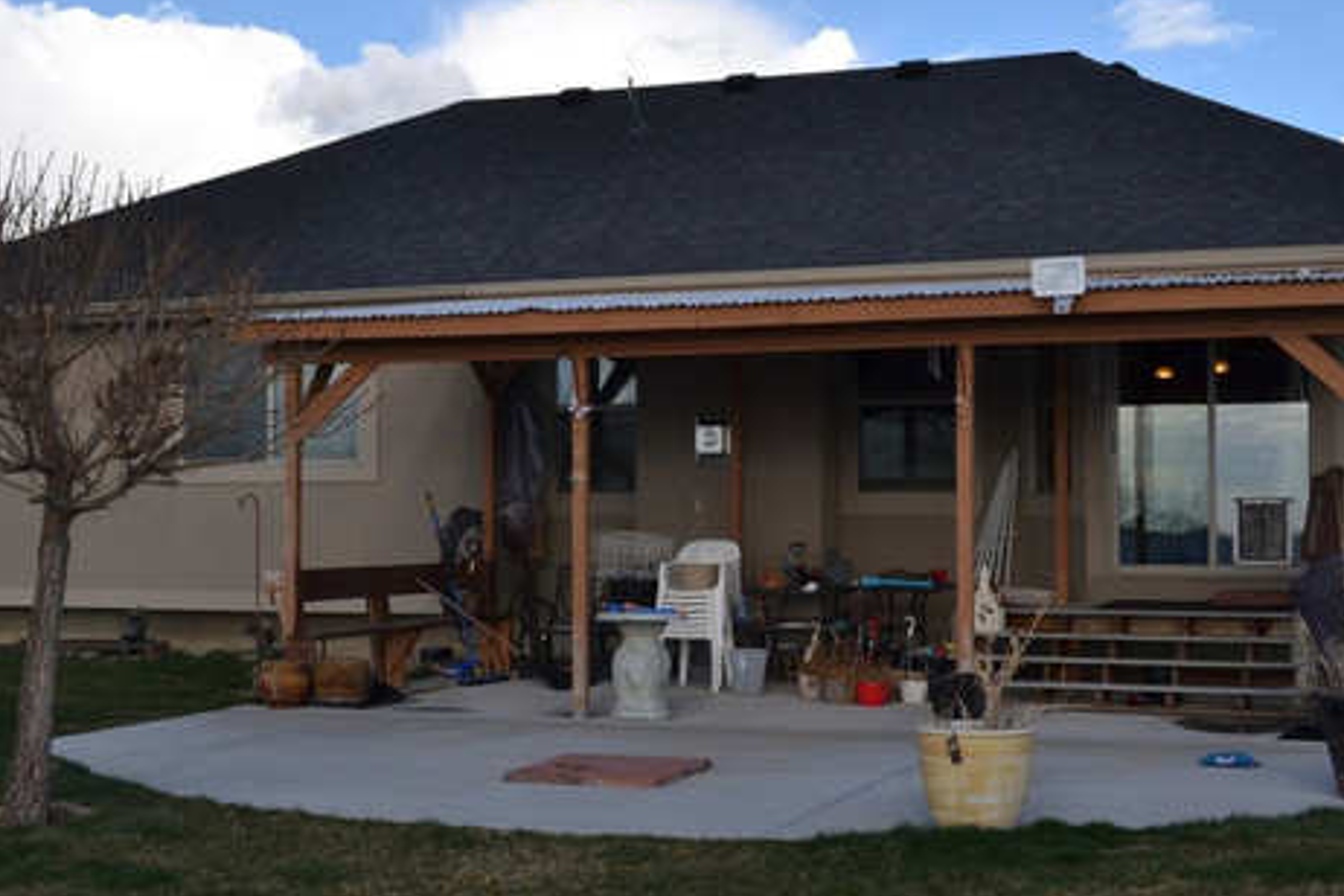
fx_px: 2016
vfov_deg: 25.1
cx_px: 672
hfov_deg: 36.9
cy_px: 422
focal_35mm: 54
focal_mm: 26
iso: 100
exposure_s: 1/200
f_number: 9
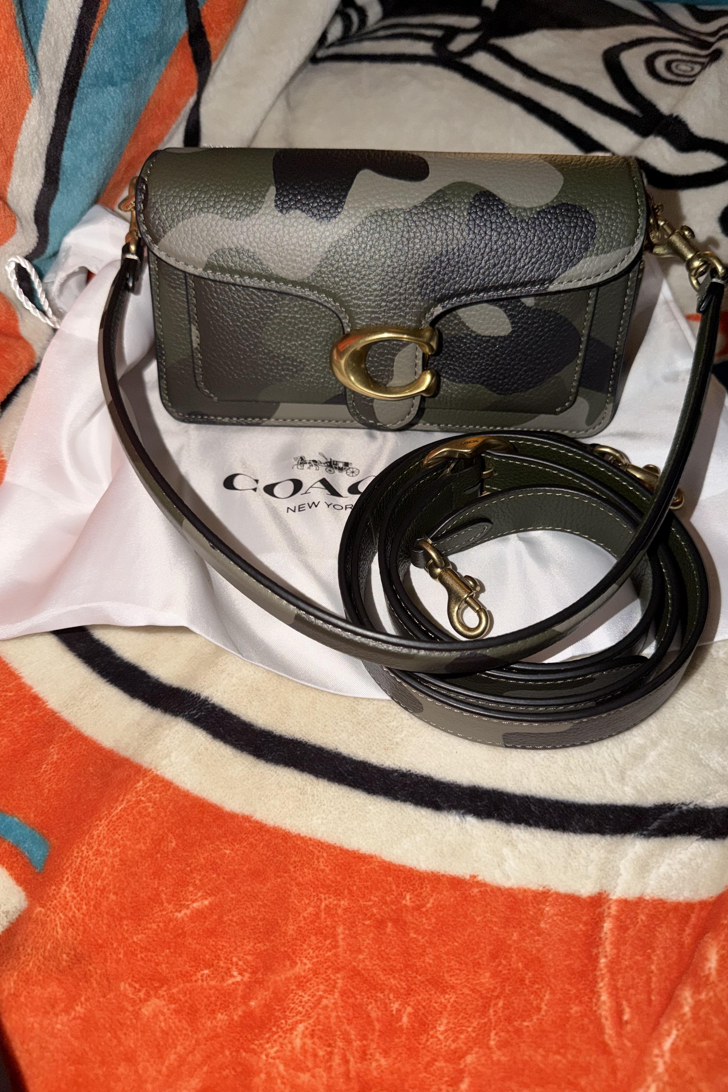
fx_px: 758
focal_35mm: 25
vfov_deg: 71.5
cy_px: 546
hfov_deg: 51.3
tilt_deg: -44.3
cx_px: 373
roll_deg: -8.8
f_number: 1.78
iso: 50
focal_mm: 6.76
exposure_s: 1/9
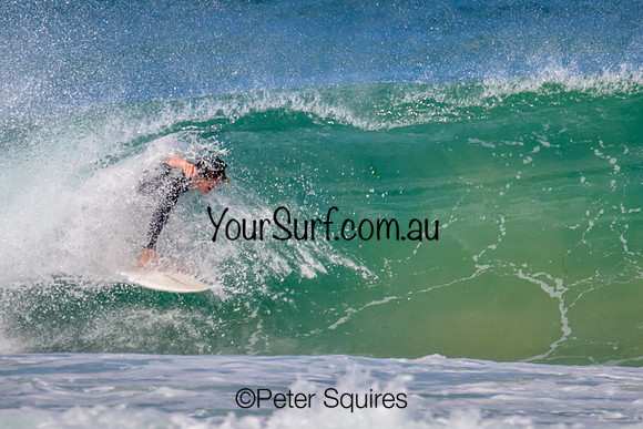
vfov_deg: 1.3
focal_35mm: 1090
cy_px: 189
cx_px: 315
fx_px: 19476
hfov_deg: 1.9
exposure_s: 1/2000
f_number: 11
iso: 720
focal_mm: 800
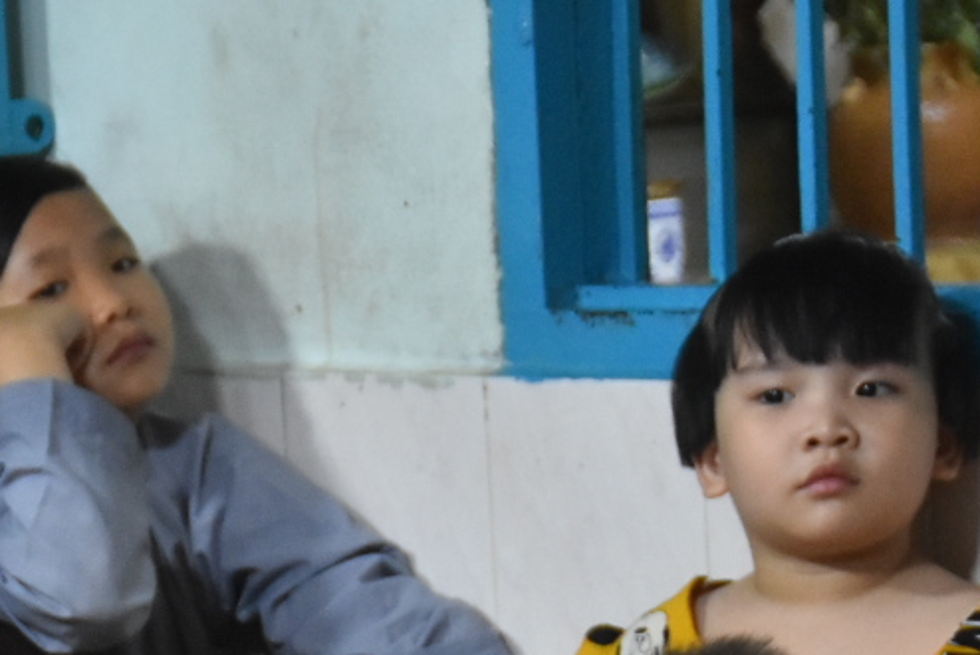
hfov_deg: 6.0
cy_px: 859
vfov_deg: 4.0
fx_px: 9370
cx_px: -131
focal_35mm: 344
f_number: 5
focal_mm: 70
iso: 1600
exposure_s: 1/60
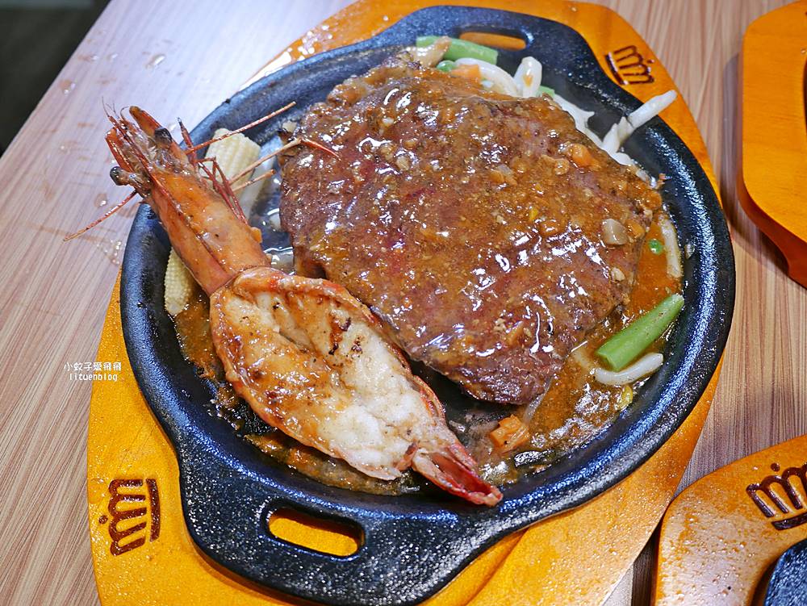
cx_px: 404
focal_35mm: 28
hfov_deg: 63.4
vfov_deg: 49.8
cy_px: 303
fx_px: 653
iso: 320
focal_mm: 14
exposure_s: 1/60
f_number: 2.5
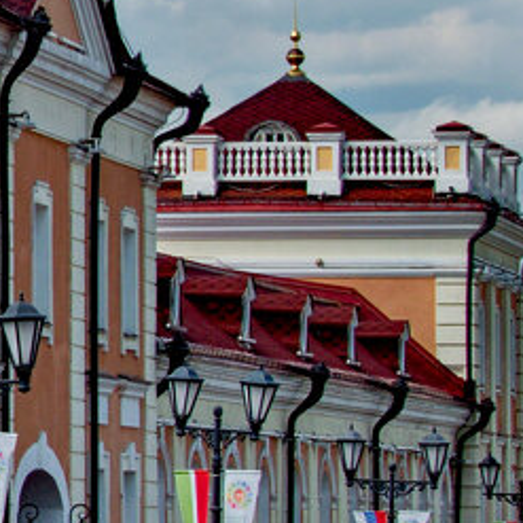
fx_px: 4701
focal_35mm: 275
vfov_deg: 6.4
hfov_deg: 6.2
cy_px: 76
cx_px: -557
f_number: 8
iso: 100
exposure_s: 1/250
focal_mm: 26
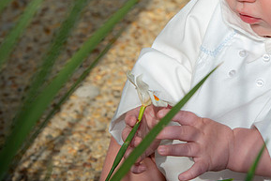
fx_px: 2192
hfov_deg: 7.1
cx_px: 204
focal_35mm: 291
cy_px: 14
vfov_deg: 4.7
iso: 50
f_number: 8
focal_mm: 145
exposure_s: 1/250
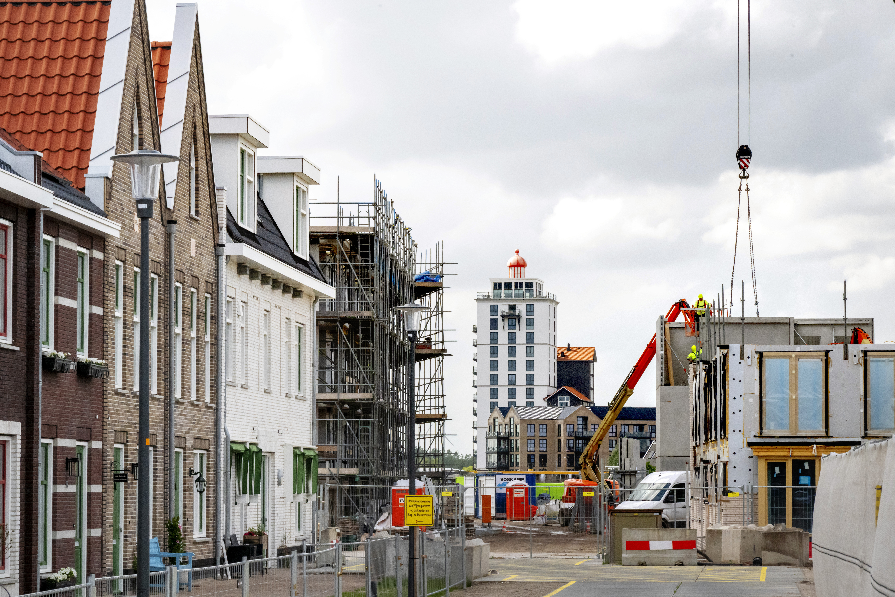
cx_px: 448
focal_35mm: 120
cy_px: 298
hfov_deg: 17.1
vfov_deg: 11.4
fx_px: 2983
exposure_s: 1/1250
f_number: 20
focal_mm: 120
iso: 3200
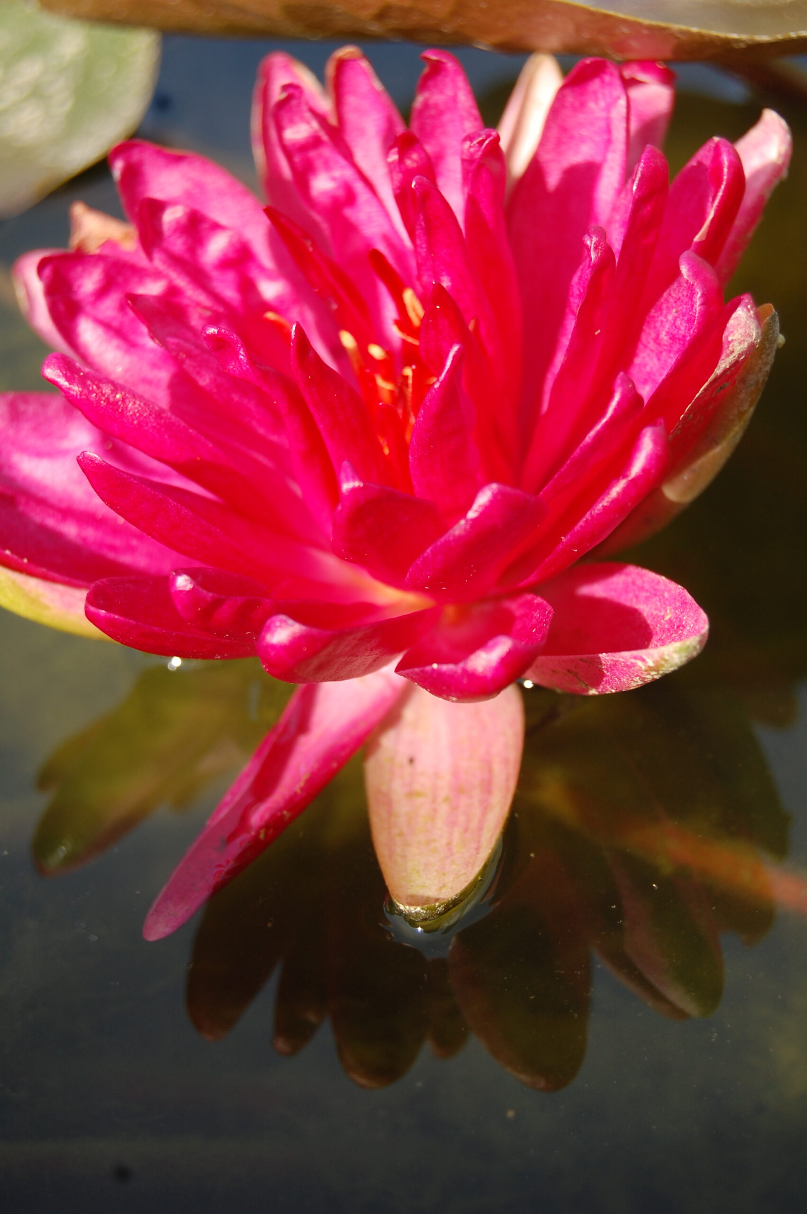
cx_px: 404
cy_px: 607
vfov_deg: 24.6
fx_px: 2779
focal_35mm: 82
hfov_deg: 16.5
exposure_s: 1/160
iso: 200
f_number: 6.3
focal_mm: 55
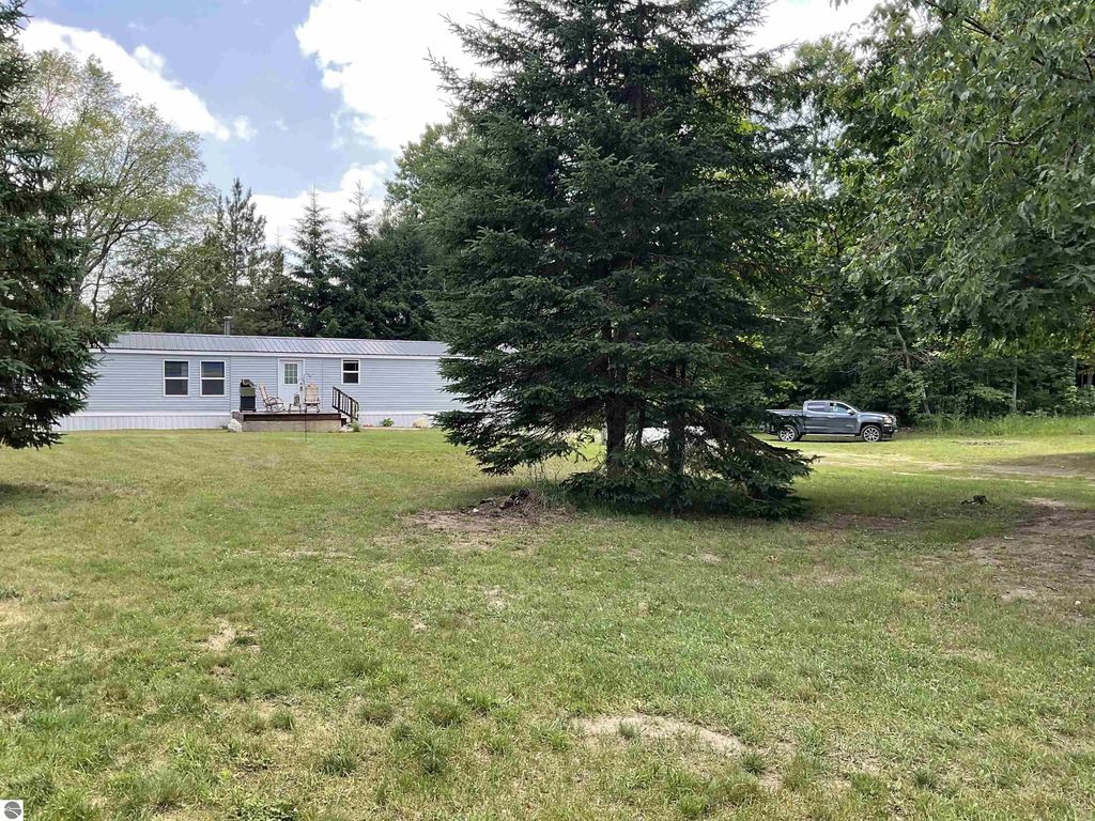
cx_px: 548
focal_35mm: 29
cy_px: 410
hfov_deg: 61.7
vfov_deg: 48.2
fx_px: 917
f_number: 1.8
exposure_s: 1/276
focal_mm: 3
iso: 16
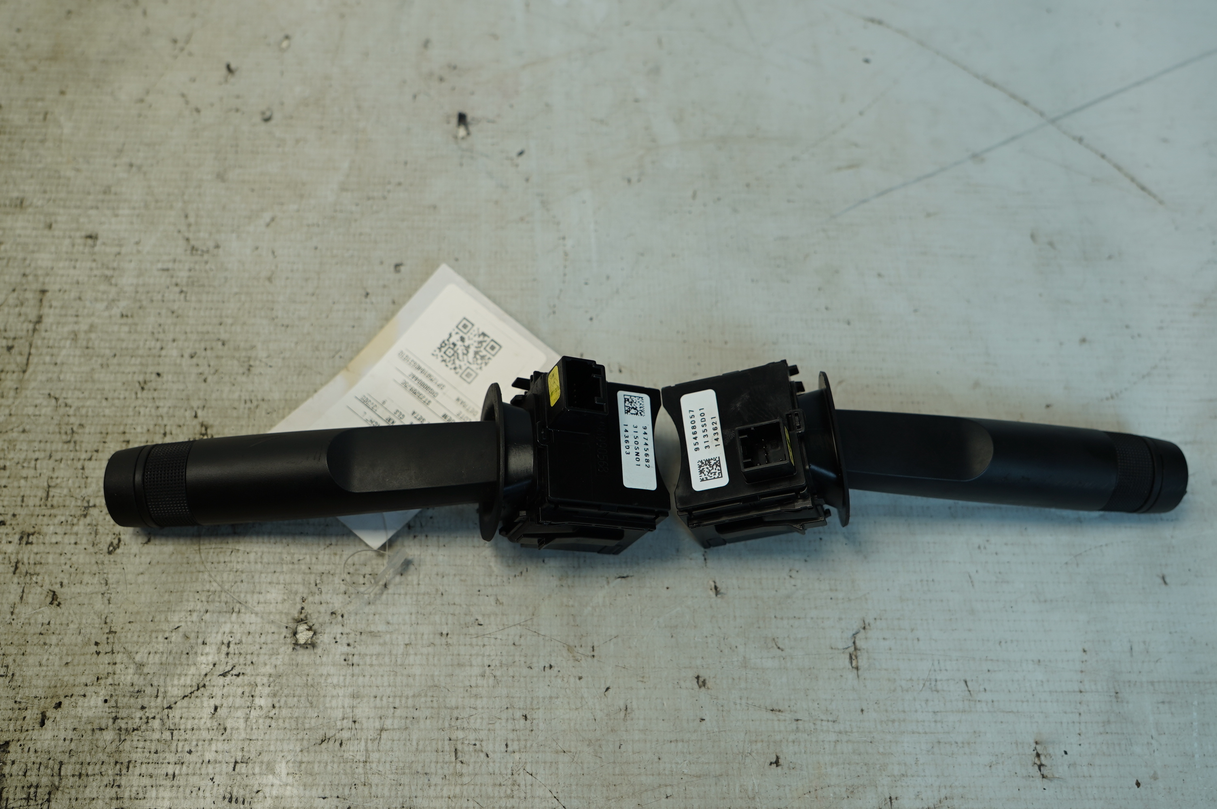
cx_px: 608
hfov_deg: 53.2
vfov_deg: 36.8
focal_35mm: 36
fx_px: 1216
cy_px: 404
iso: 125
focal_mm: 24
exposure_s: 1/60
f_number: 4
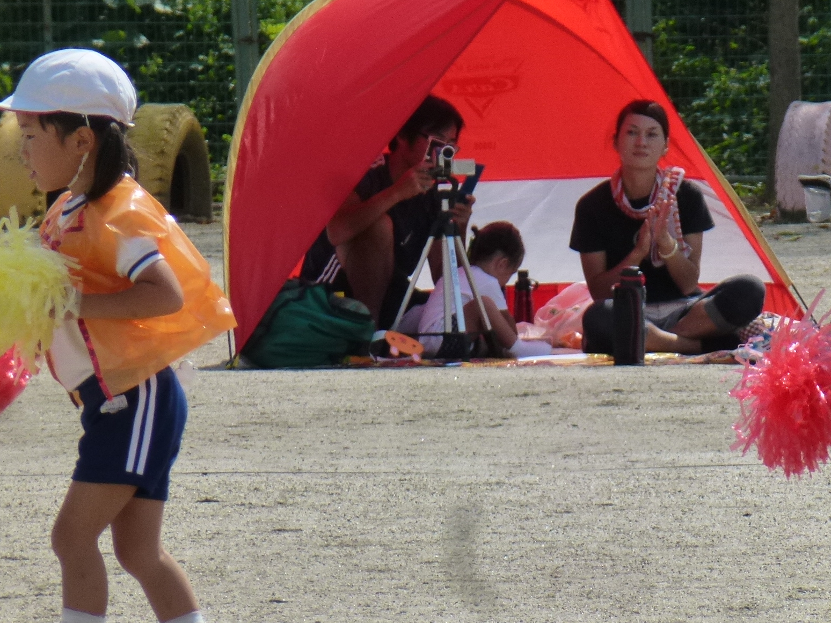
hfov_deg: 3.1
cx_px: 577
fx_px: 15244
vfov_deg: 2.3
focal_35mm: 635
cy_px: 463
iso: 160
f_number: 5.9
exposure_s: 1/800
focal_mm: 68.8
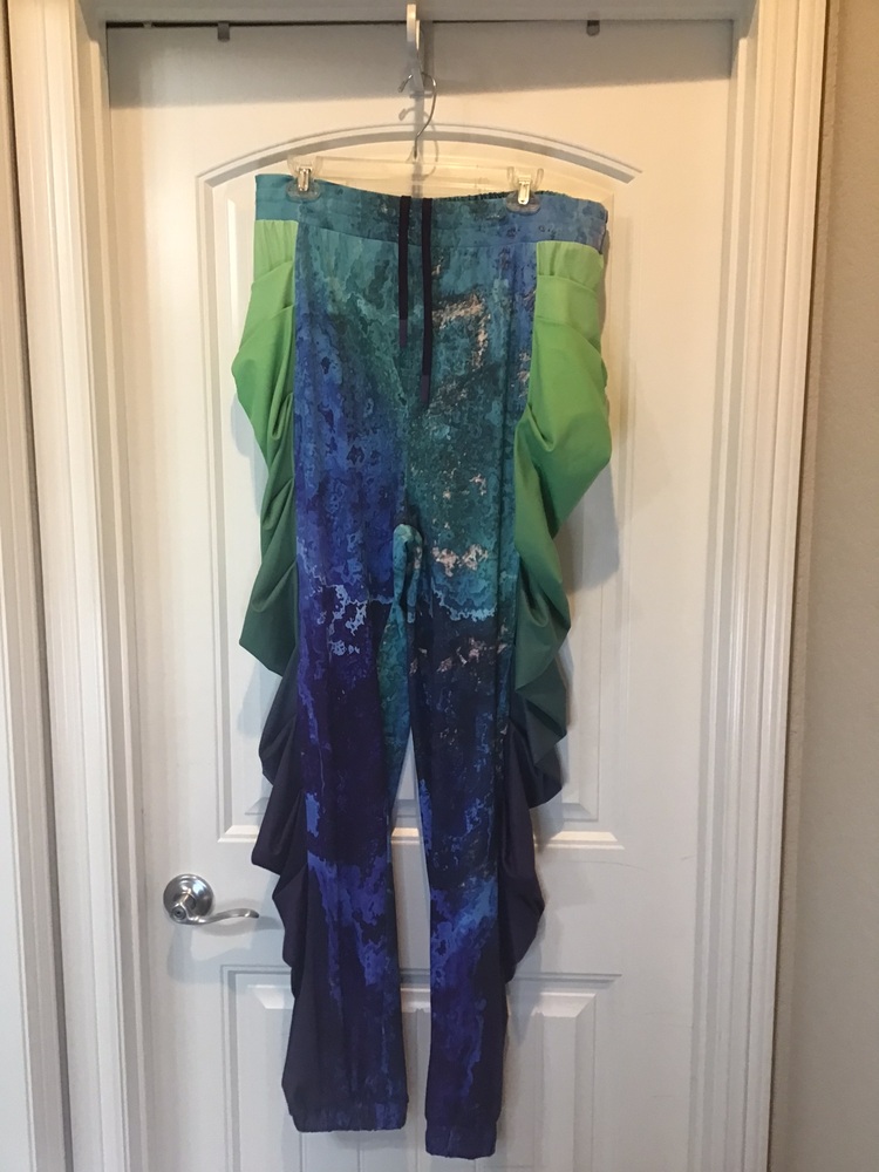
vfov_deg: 58.4
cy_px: 586
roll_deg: +0.2
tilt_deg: -8.9
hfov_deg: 45.4
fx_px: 1050
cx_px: 440
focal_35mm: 31
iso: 80
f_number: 2.4
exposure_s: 1/30
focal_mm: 3.3
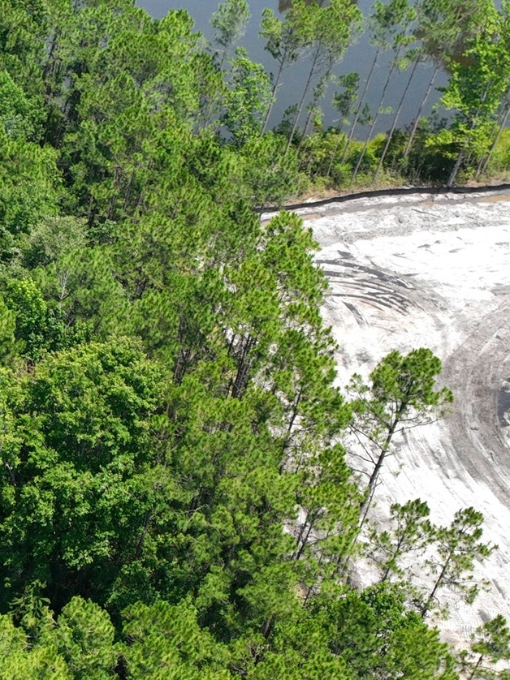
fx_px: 1730
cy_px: 724
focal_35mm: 88
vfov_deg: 21.3
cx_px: -421
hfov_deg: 14.6
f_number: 2.8
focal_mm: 12.29
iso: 100
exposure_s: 1/1000
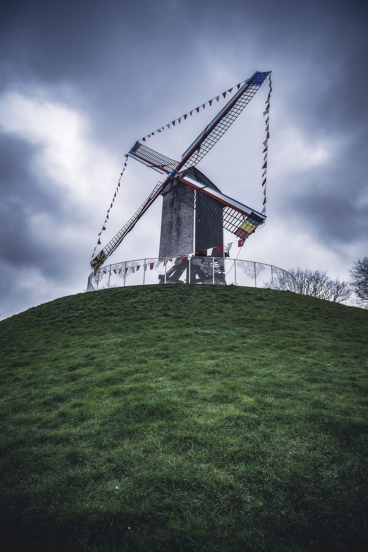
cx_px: 184
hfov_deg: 70.5
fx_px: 260
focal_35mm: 17
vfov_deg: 93.3
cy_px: 276
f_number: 4
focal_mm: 17
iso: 100
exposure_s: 1/320
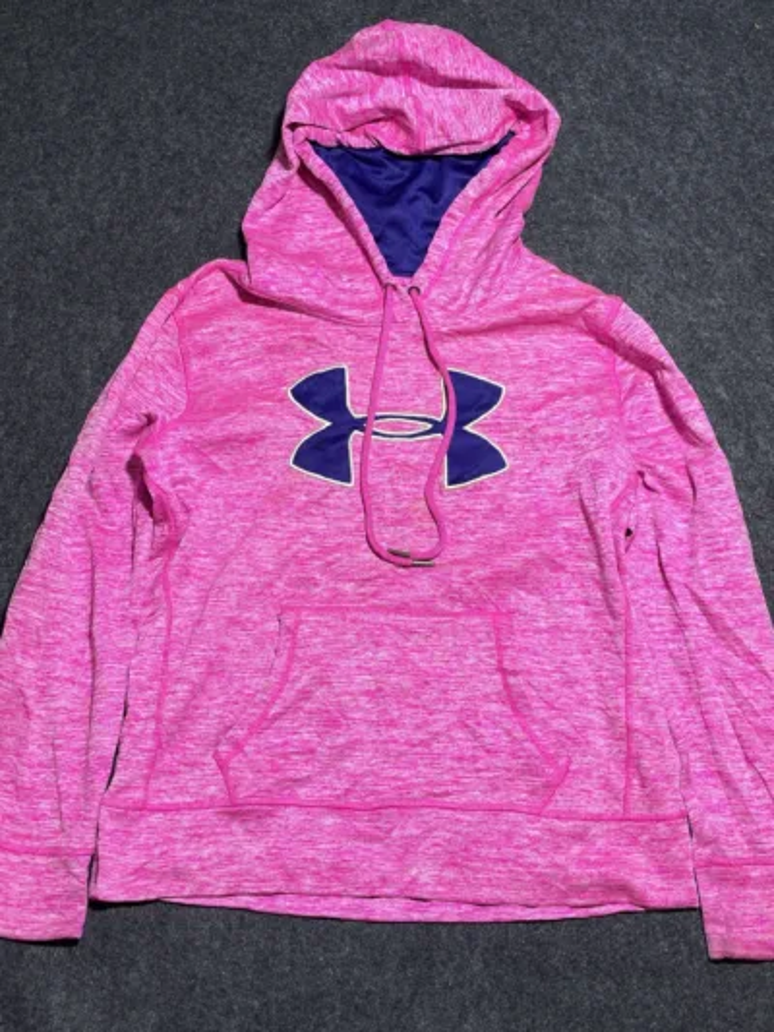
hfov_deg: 53.1
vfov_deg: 67.3
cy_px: 516
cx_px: 387
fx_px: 775
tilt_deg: -49.1
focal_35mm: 26
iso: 80
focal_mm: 4.2
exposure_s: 1/100
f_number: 1.6
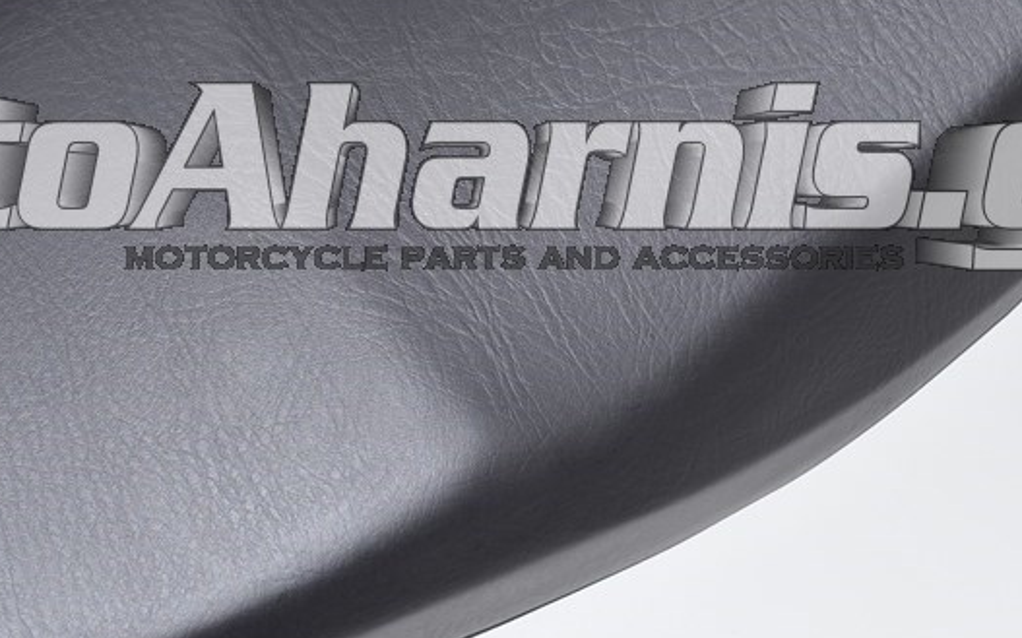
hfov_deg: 17.7
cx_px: 417
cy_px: 176
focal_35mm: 118
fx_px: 3286
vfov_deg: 11.1
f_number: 6.3
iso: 160
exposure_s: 1/100
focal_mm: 36
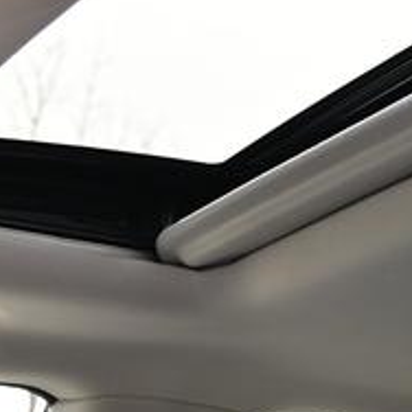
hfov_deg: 12.6
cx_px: 188
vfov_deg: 11.0
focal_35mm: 139
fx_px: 1872
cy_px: 919
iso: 250
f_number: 4
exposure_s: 1/250
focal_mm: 24
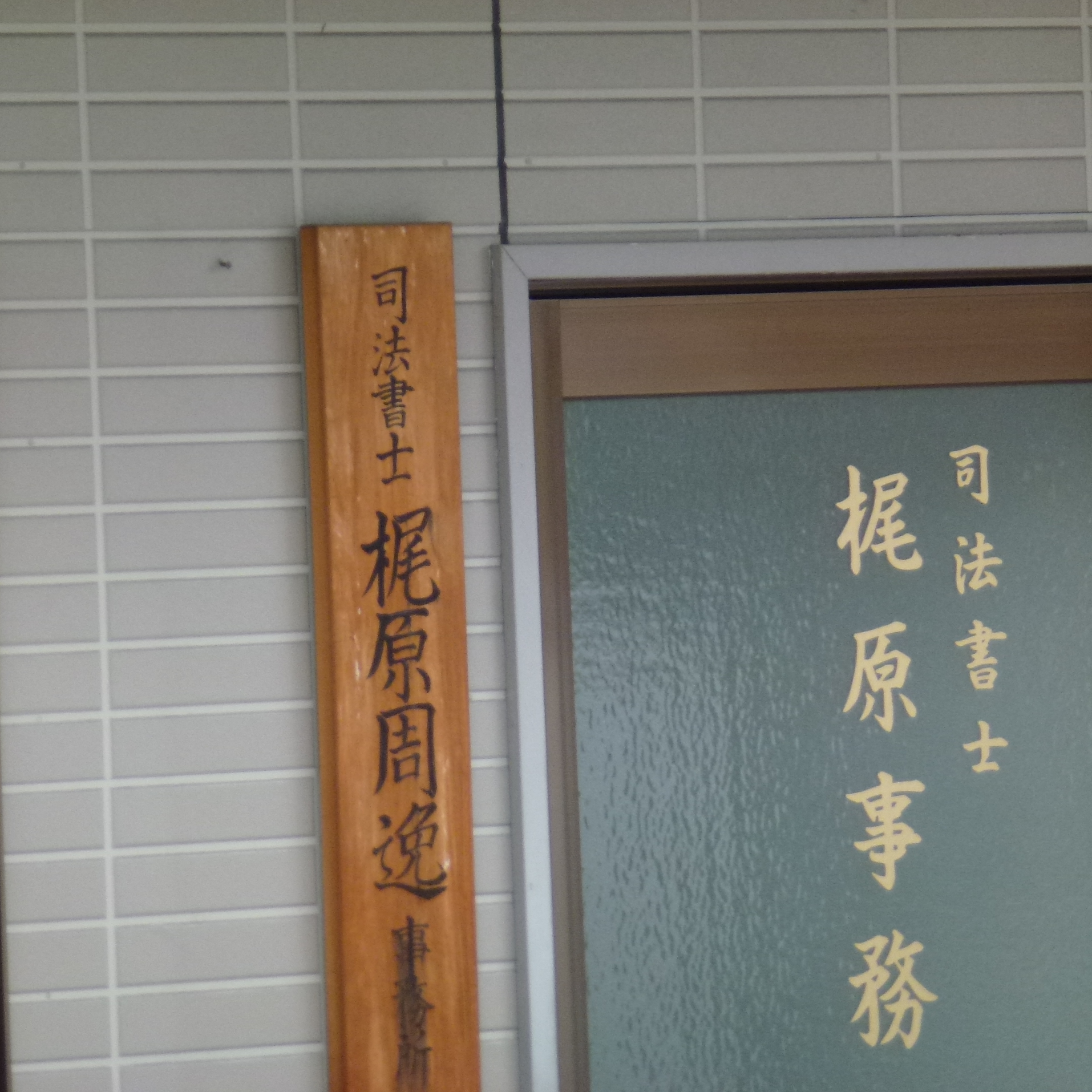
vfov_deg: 3.9
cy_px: 545
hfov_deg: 3.9
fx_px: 16203
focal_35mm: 454
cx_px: 486
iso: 320
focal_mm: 68.8
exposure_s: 1/125
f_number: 5.9
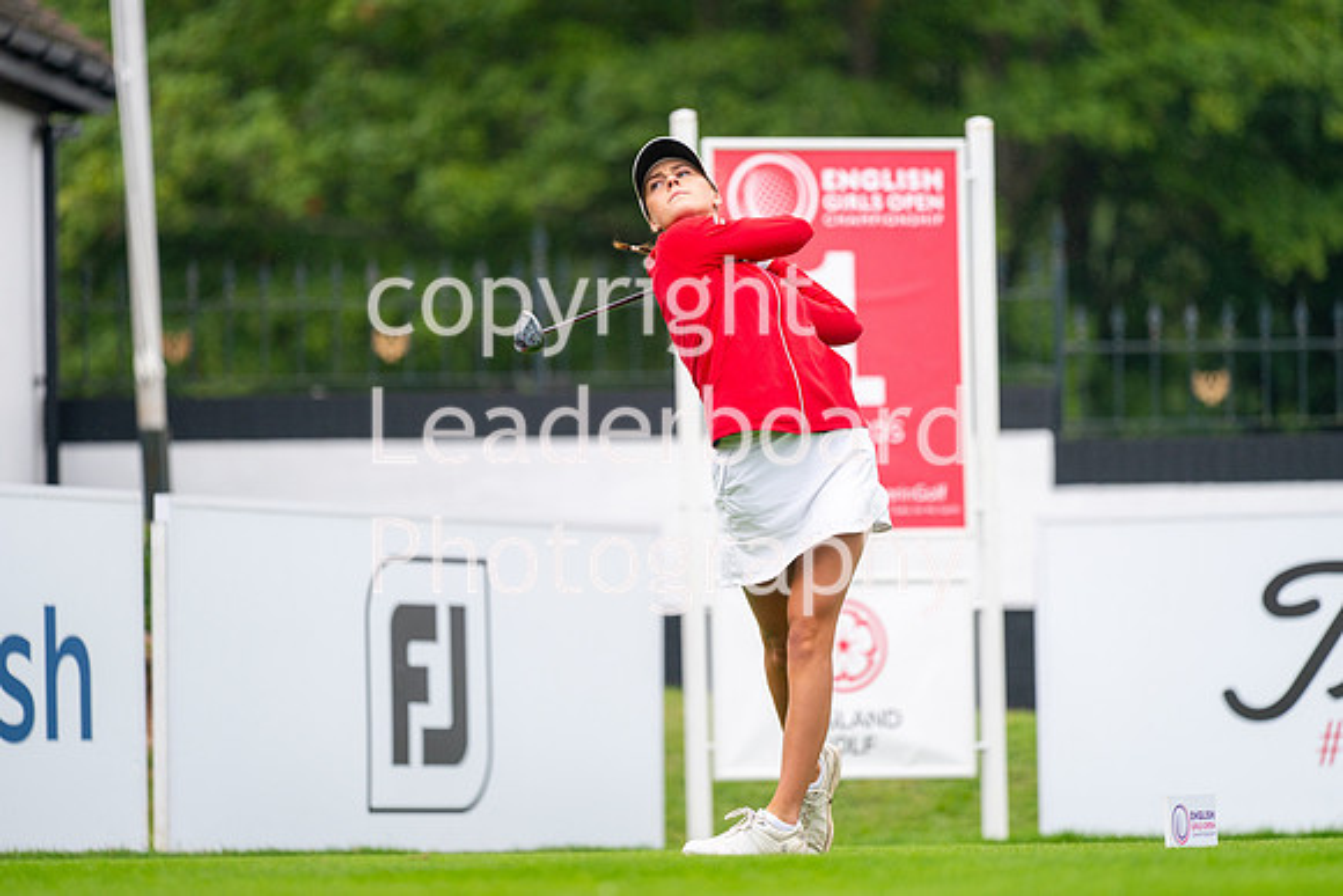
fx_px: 11194
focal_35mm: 300
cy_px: 448
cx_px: 672
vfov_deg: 4.6
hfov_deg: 6.9
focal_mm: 300
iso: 400
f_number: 4
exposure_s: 1/1250
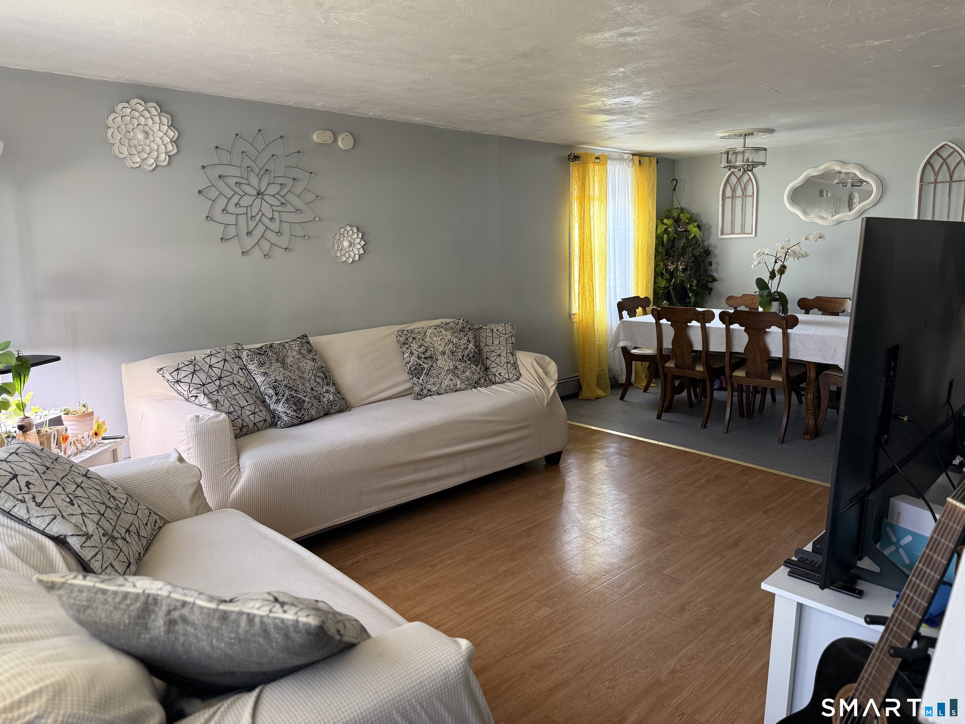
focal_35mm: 24
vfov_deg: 56.8
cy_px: 362
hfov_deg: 71.6
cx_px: 482
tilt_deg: -8.6
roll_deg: +1.6
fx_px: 669
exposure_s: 1/71
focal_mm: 6.76
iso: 200
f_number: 1.78
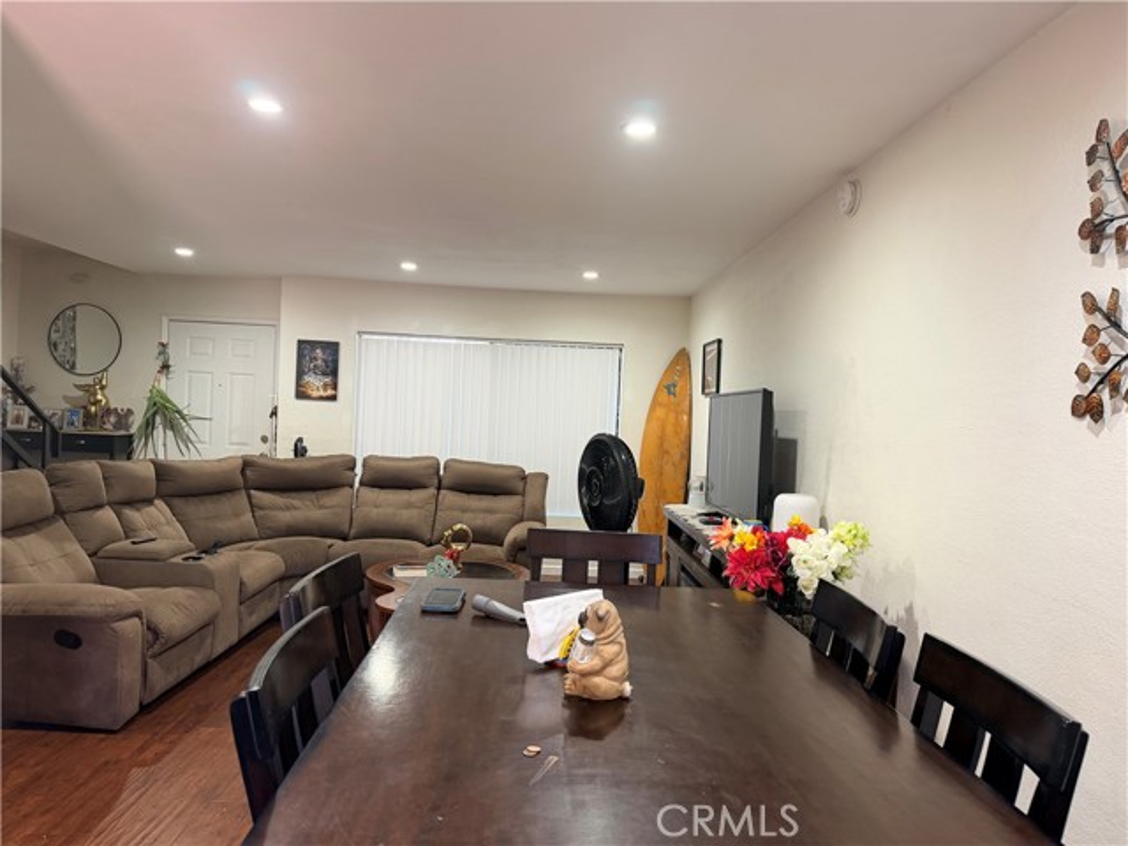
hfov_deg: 71.6
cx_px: 564
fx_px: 782
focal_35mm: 24
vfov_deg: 56.8
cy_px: 423
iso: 200
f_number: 1.78
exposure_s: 1/60
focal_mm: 6.76
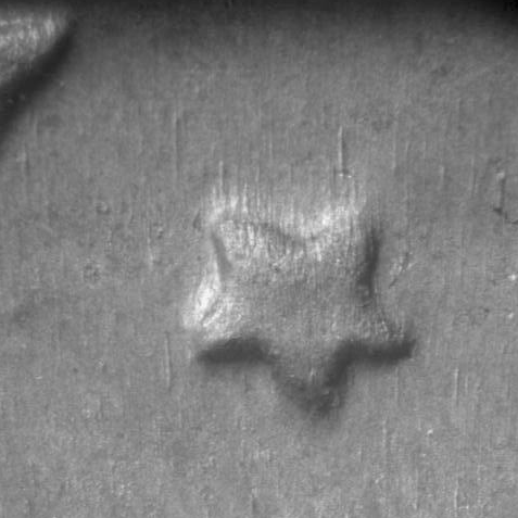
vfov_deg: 12.0
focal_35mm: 146
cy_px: 280
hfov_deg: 12.0
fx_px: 2472
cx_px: 260
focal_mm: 25.5
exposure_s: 1/3.3
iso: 122
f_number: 4.4
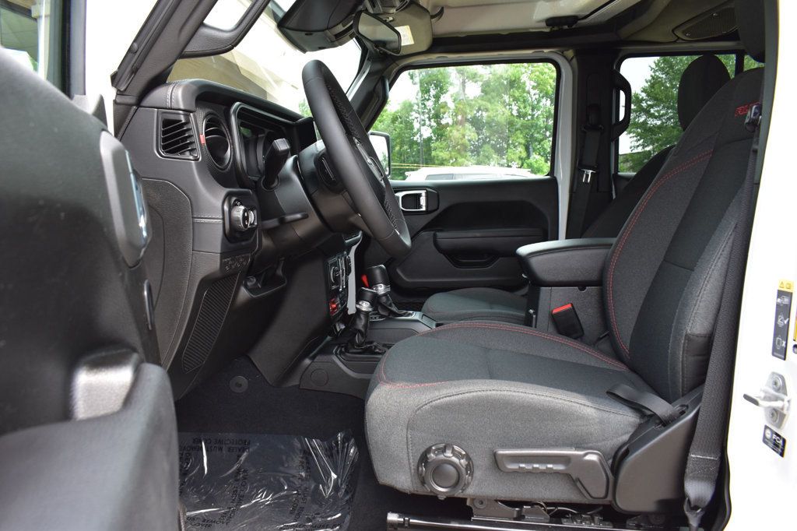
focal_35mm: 27
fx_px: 598
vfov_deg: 47.9
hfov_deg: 67.4
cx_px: 398
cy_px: 266
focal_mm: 18
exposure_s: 1/100
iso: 400
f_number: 9
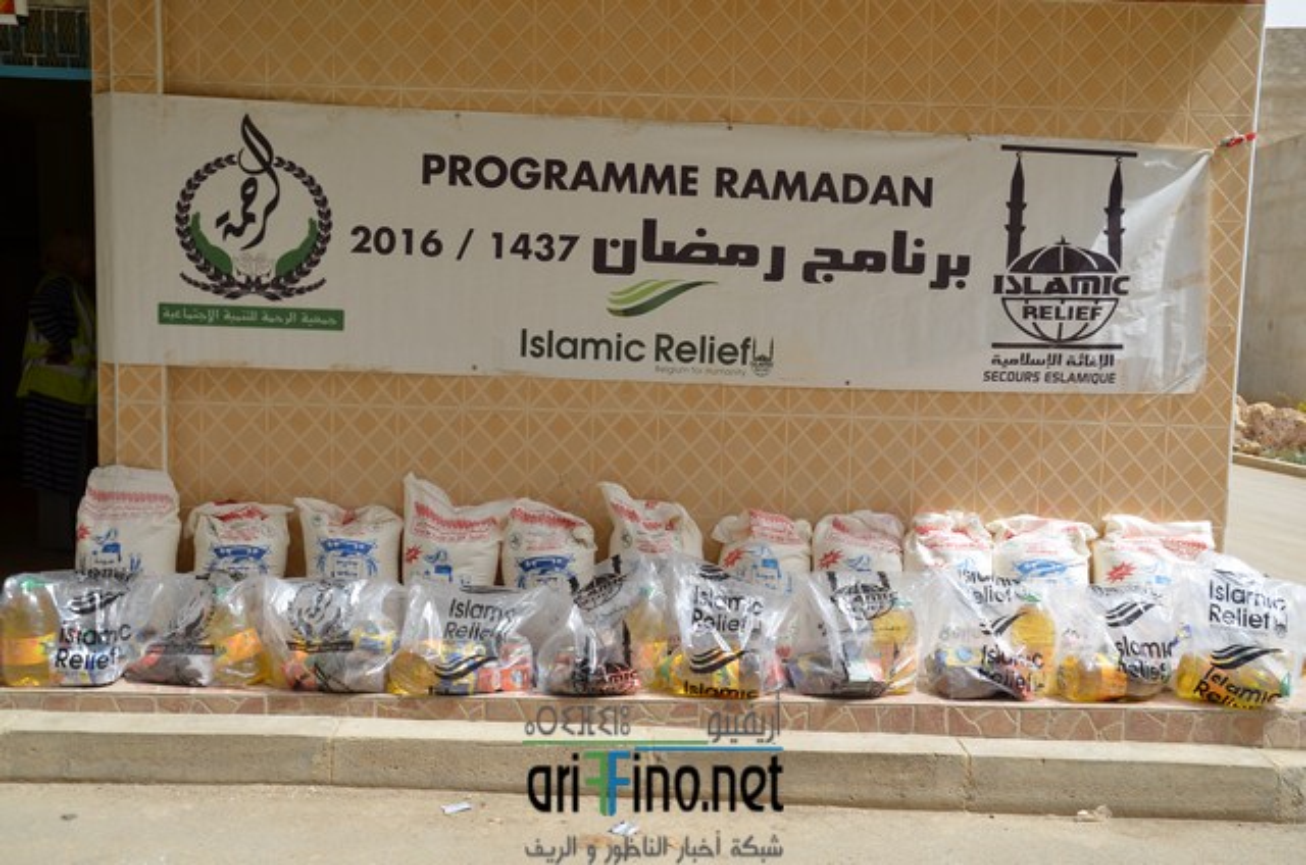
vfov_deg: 36.7
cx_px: 653
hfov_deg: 53.2
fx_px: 1303
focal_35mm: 36
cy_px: 432
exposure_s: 1/250
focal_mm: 24
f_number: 8
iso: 100
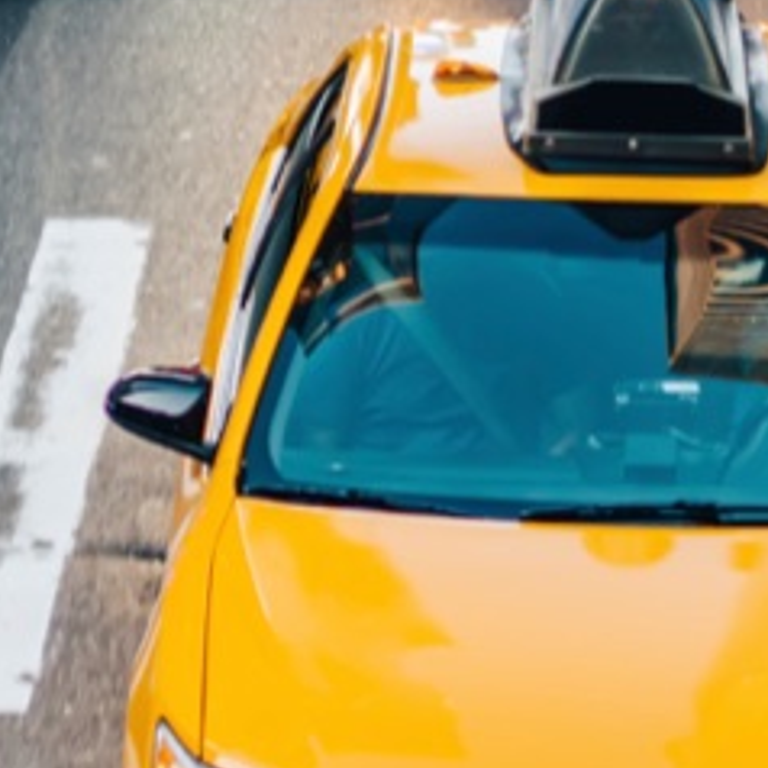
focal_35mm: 200
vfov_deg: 8.7
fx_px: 5020
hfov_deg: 8.7
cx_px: 329
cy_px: 237
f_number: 1.4
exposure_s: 1/125
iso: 100
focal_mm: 35
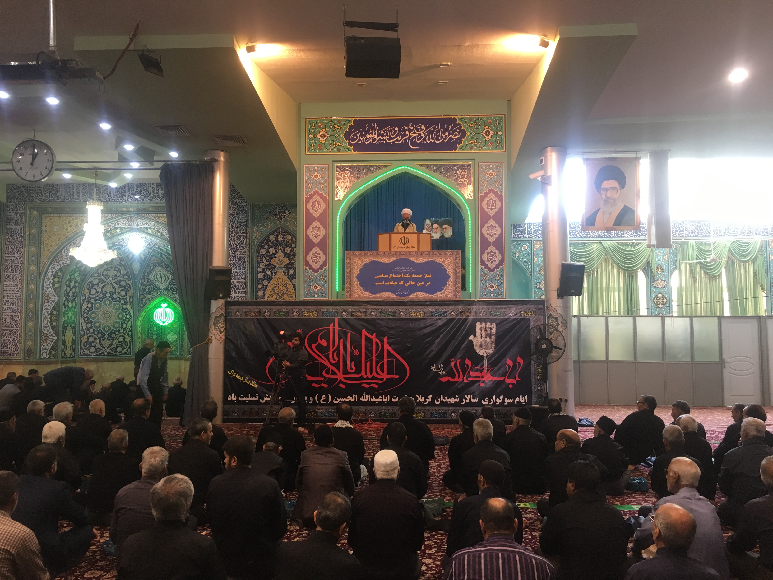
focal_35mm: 29
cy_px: 290
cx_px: 386
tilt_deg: +2.6
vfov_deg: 48.2
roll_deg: +0.8
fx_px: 648
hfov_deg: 61.7
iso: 100
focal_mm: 4.15
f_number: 2.2
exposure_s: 1/33
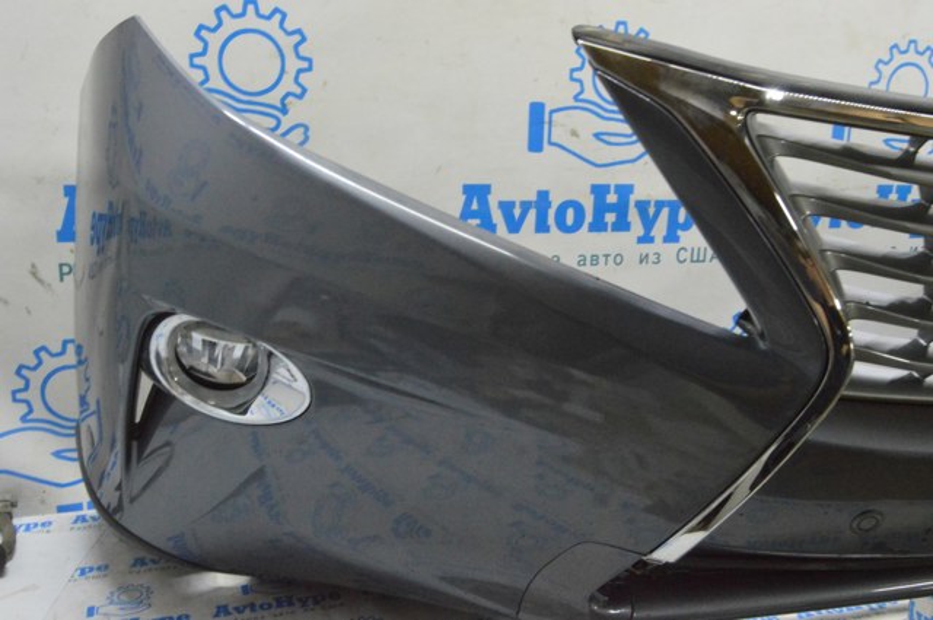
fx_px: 893
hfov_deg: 55.2
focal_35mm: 34
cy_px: 310
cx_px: 466
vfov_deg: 38.3
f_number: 20
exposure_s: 1/15
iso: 6400
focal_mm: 23
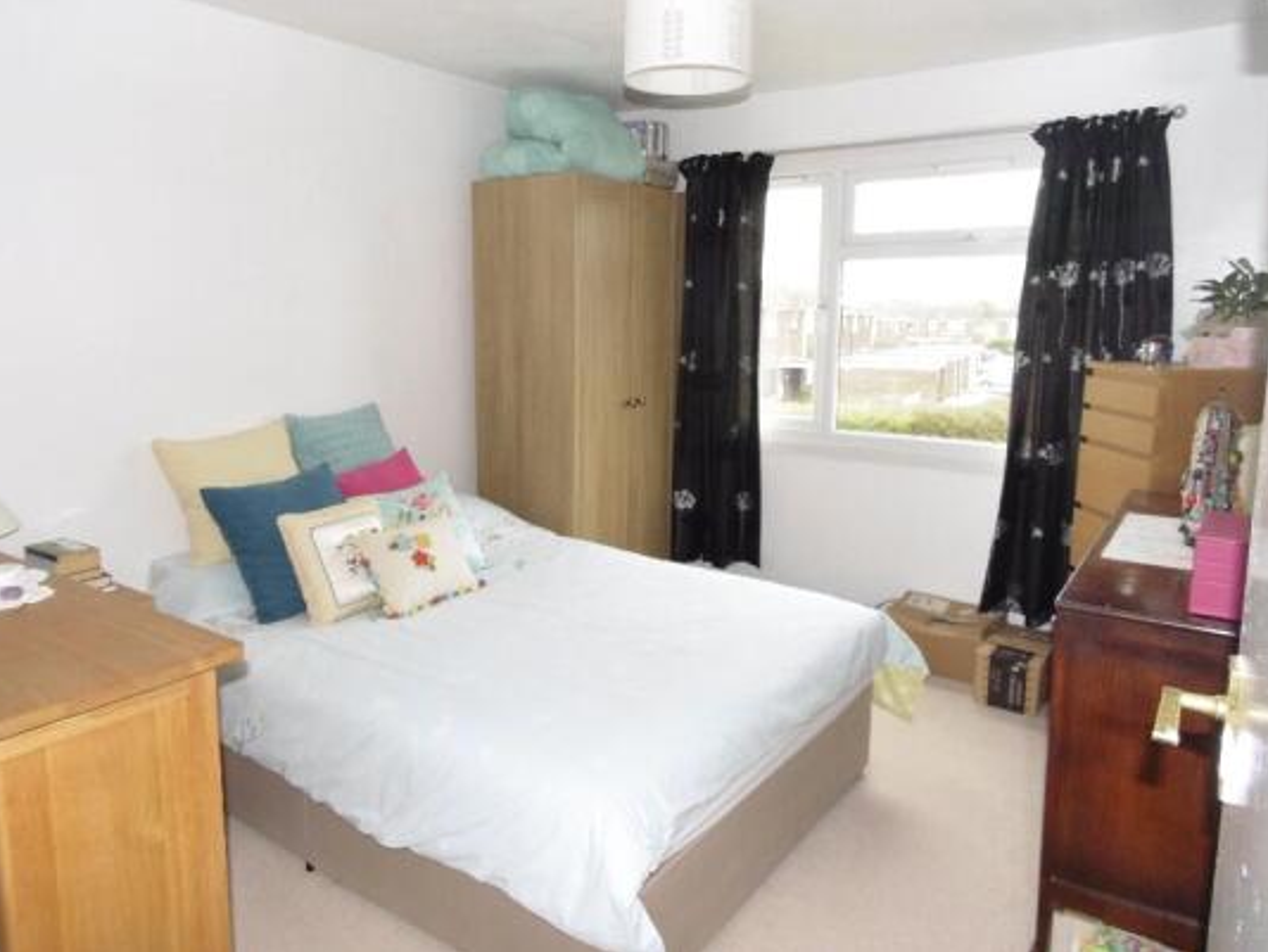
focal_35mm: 24
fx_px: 880
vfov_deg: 56.8
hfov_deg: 71.6
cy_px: 438
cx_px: 616
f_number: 3
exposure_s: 1/60
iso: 200
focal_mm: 4
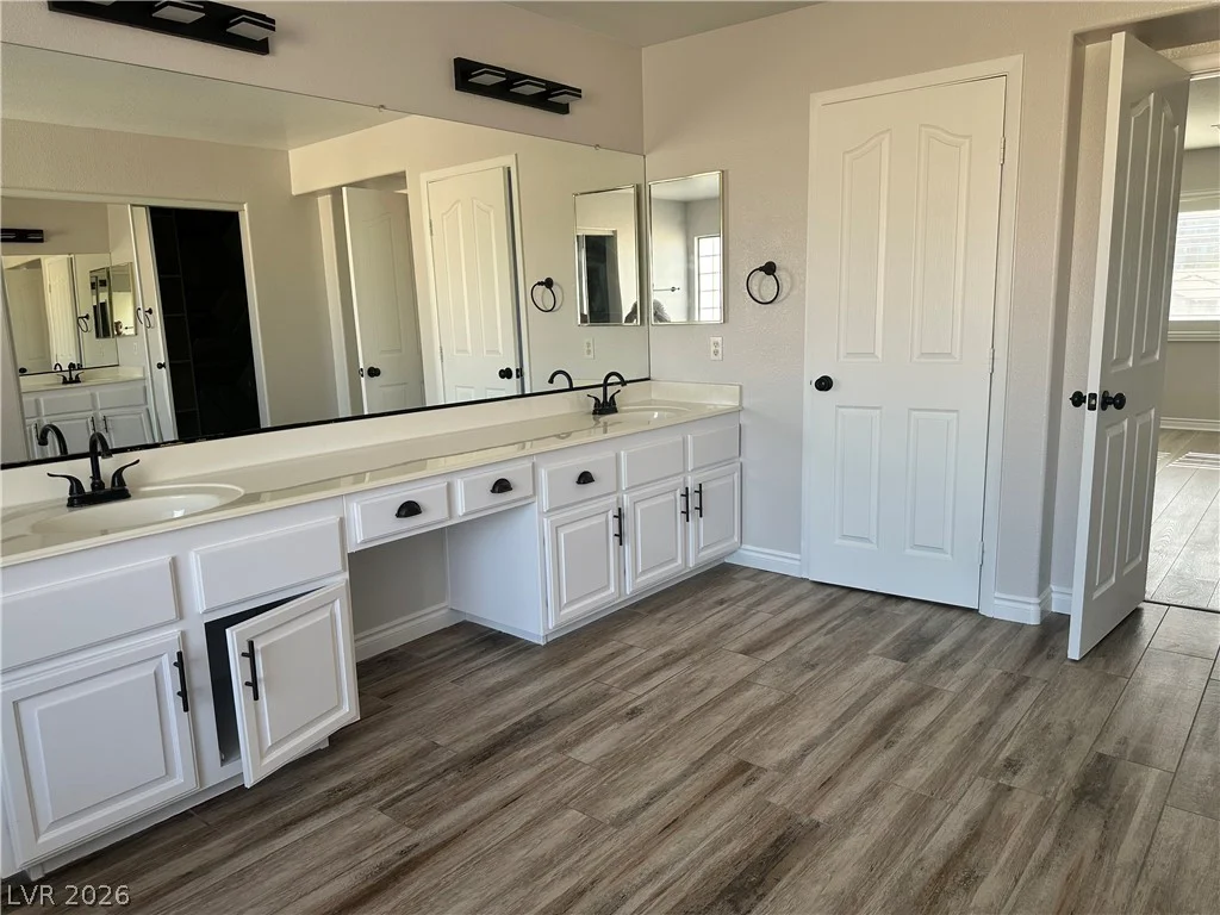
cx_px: 610
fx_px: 846
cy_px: 458
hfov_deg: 71.6
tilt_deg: -10.2
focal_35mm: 24
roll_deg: +2.1
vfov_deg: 56.8
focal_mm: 6.86
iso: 80
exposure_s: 1/121
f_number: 1.78
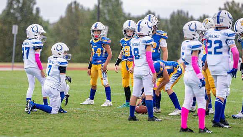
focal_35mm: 274
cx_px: 91
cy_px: 55
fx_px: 1765
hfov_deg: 7.9
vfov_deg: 4.4
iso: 400
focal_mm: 200
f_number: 2.8
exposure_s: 1/1600
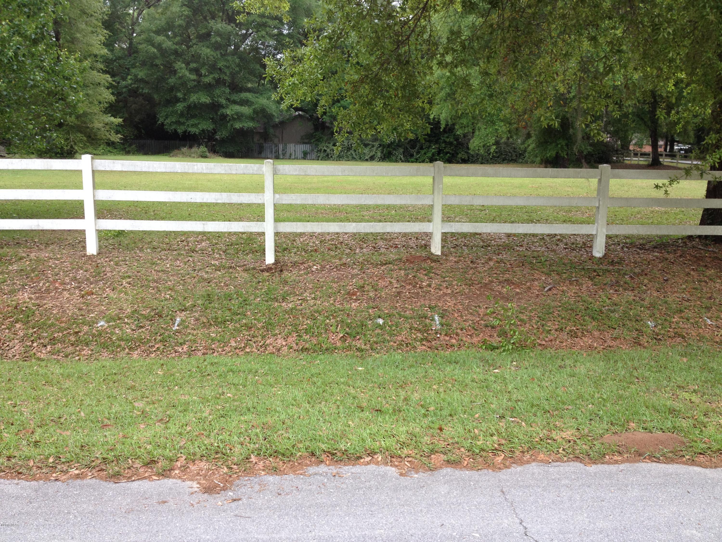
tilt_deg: -13.1
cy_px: 271
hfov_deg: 52.6
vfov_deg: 40.7
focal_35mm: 35
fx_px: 730
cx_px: 361
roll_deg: +0.0
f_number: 2.4
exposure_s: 1/262
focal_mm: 4.28
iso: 50
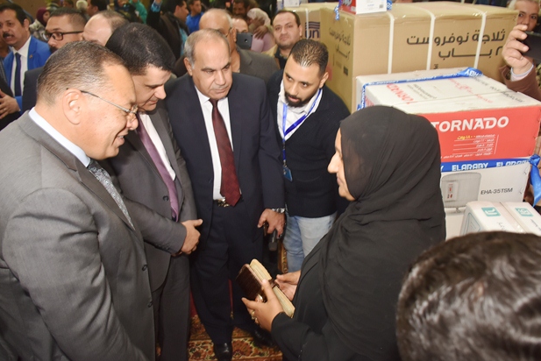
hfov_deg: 65.4
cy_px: 181
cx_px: 280
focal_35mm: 28
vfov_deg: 46.4
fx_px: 421
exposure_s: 1/60
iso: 720
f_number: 4
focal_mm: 18
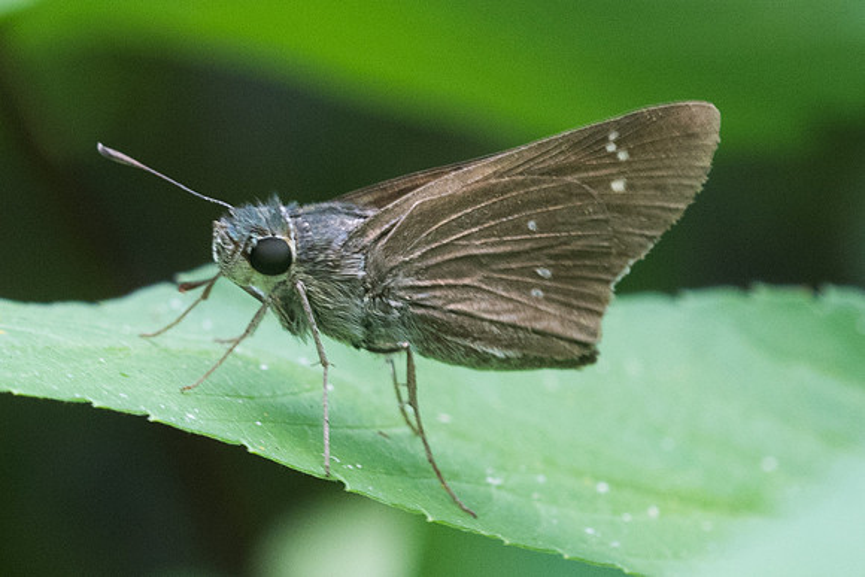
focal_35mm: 652
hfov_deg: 3.2
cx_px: 223
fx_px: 15657
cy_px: 262
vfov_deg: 2.1
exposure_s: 1/100
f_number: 10
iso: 1000
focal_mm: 150
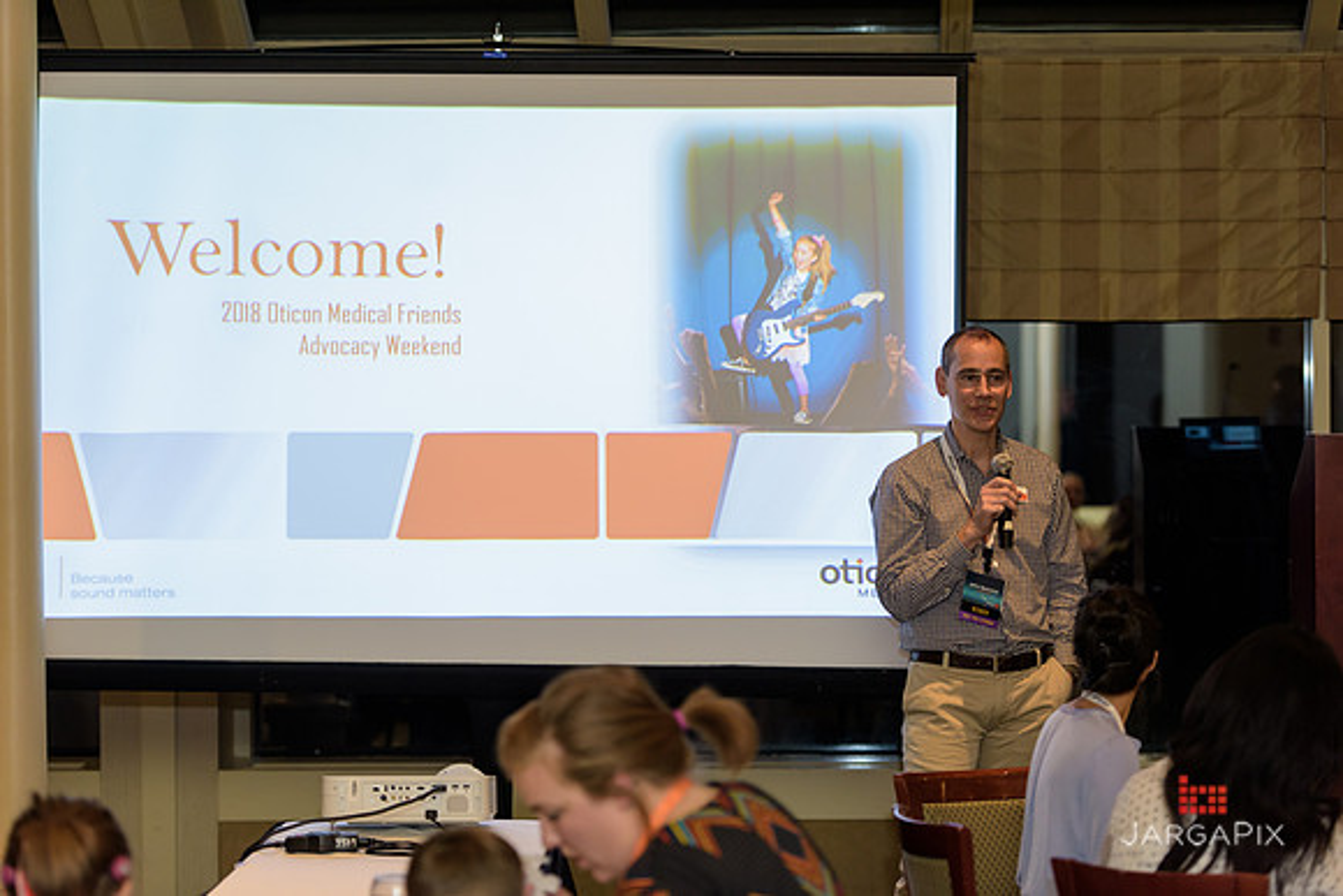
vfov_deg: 13.0
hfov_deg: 19.5
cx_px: 672
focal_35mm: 105
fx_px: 3918
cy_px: 448
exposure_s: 1/125
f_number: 3.2
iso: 1250
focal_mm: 105
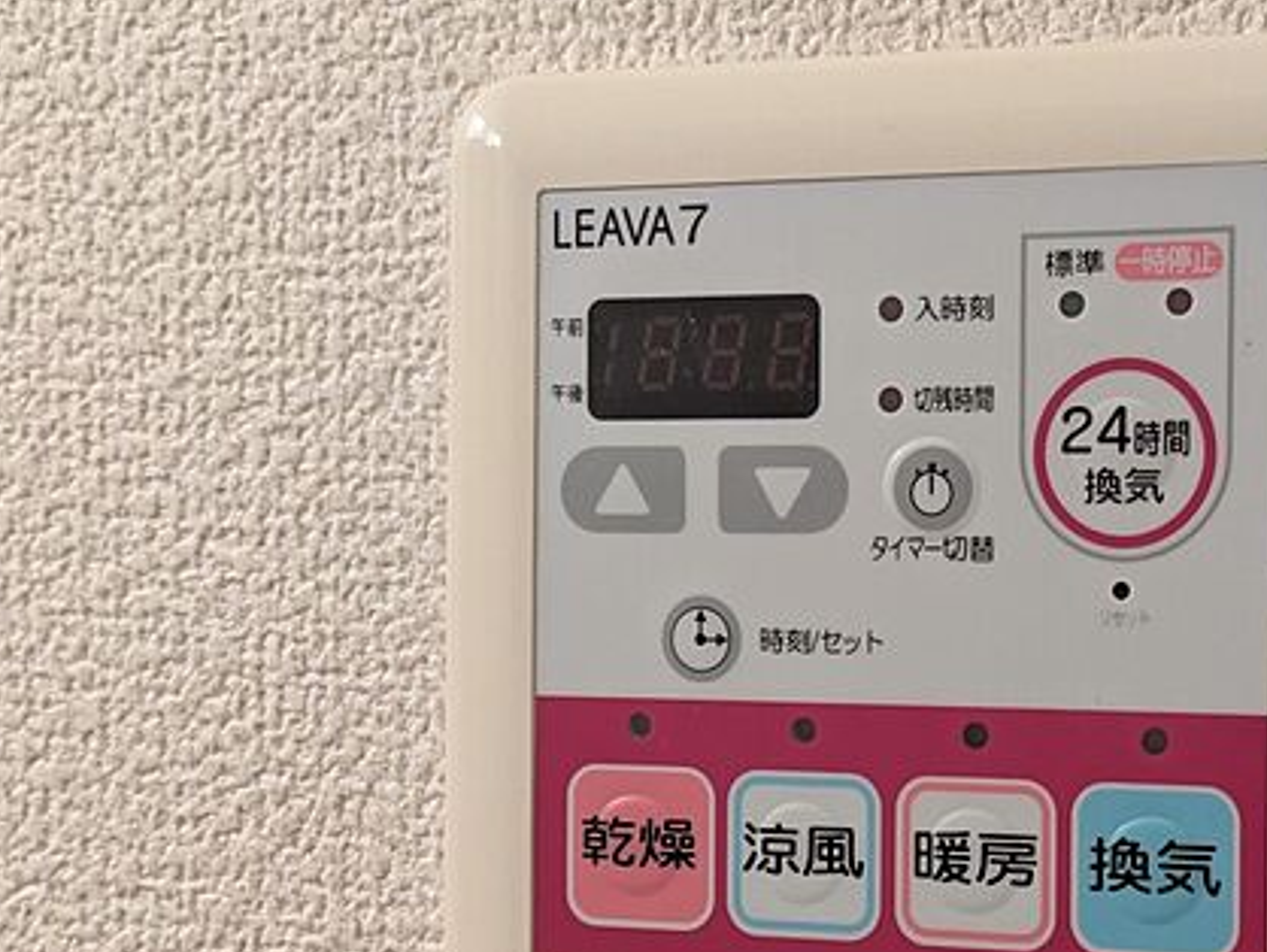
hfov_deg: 24.8
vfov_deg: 18.9
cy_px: 609
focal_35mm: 78
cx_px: 921
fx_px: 2857
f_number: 1.89
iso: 504
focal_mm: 5.43
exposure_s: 1/120
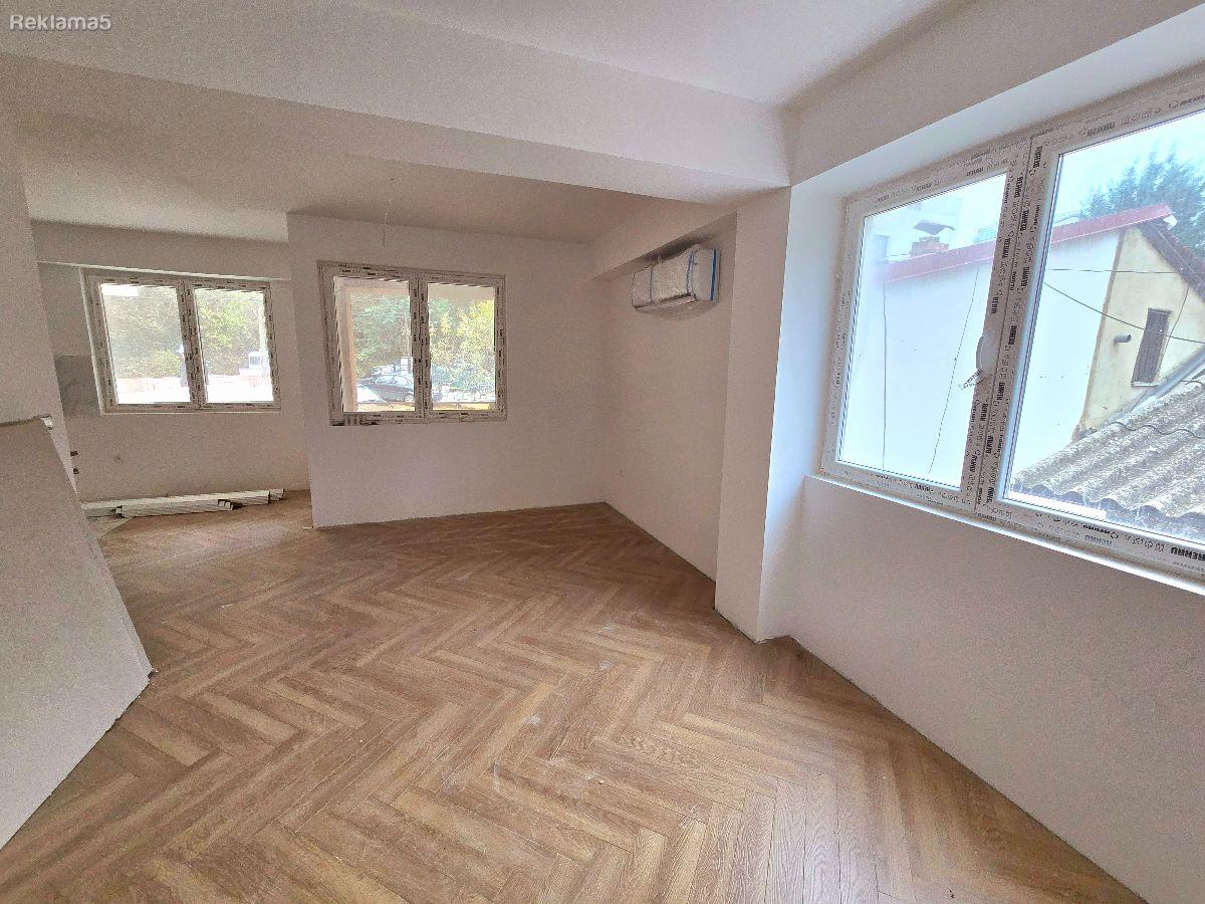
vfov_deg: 89.9
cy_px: 452
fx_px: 453
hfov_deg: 106.2
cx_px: 602
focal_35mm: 13
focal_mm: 2.2
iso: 320
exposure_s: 1/370
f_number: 2.2
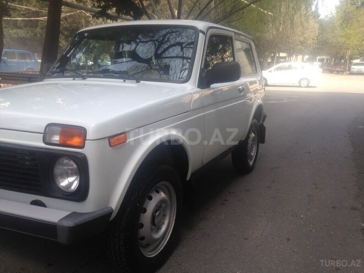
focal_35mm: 33
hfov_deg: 55.4
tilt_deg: -10.8
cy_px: 136
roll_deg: -1.5
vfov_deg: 42.9
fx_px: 347
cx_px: 182
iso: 50
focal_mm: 4.12
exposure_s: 1/218
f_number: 2.4
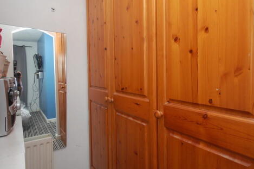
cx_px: 126
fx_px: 148
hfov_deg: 81.3
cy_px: 74
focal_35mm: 21
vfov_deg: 59.1
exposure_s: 1/60
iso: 200
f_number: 4
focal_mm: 10
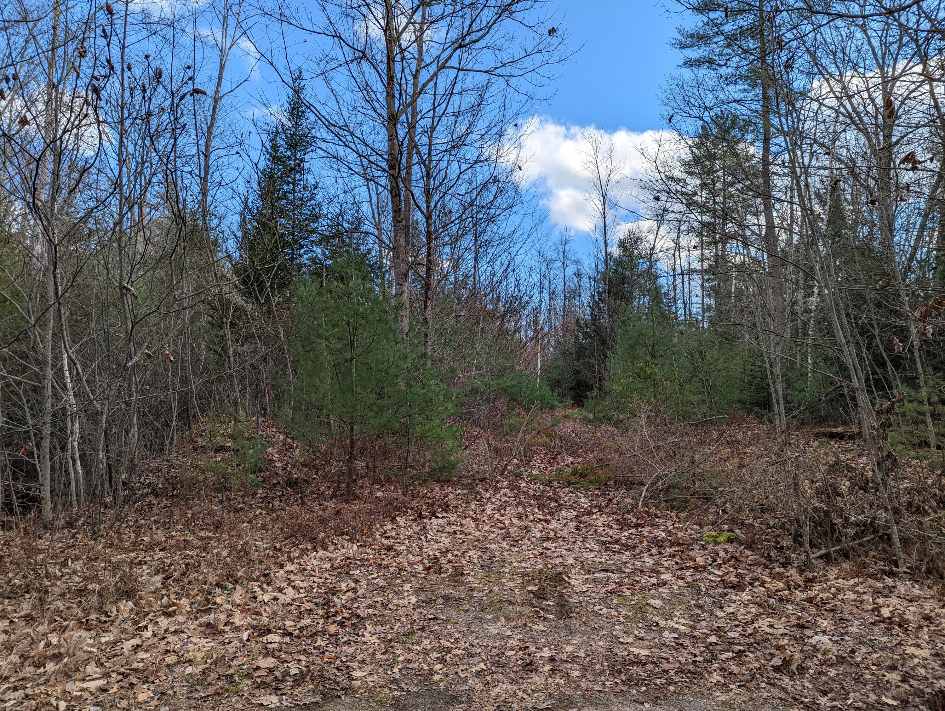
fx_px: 656
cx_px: 472
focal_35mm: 24
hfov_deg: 71.5
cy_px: 356
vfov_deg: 56.9
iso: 32
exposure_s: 1/984
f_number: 1.85
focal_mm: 6.81
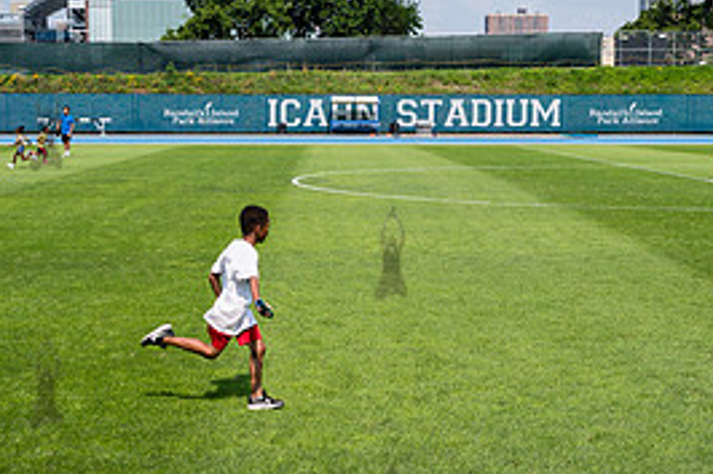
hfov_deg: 26.3
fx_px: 1524
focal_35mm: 77
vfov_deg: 17.7
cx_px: 389
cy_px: 252
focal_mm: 35
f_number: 5
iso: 100
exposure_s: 1/640
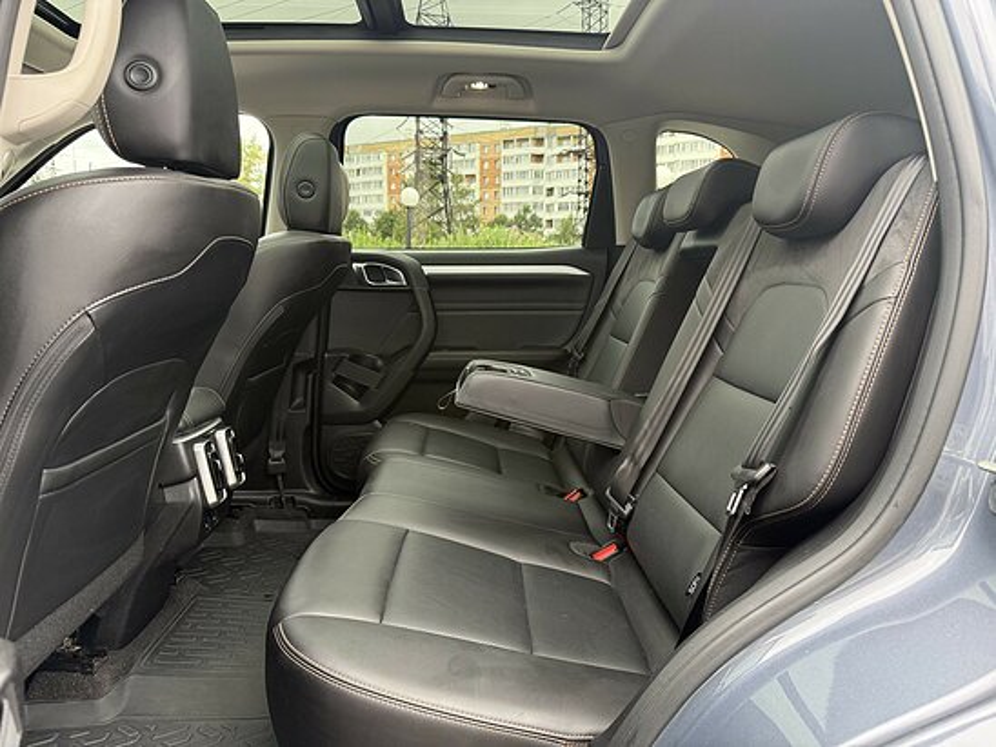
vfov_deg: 56.8
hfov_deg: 71.6
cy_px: 374
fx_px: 691
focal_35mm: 24
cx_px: 498
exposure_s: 1/113
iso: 200
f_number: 1.78
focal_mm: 6.76
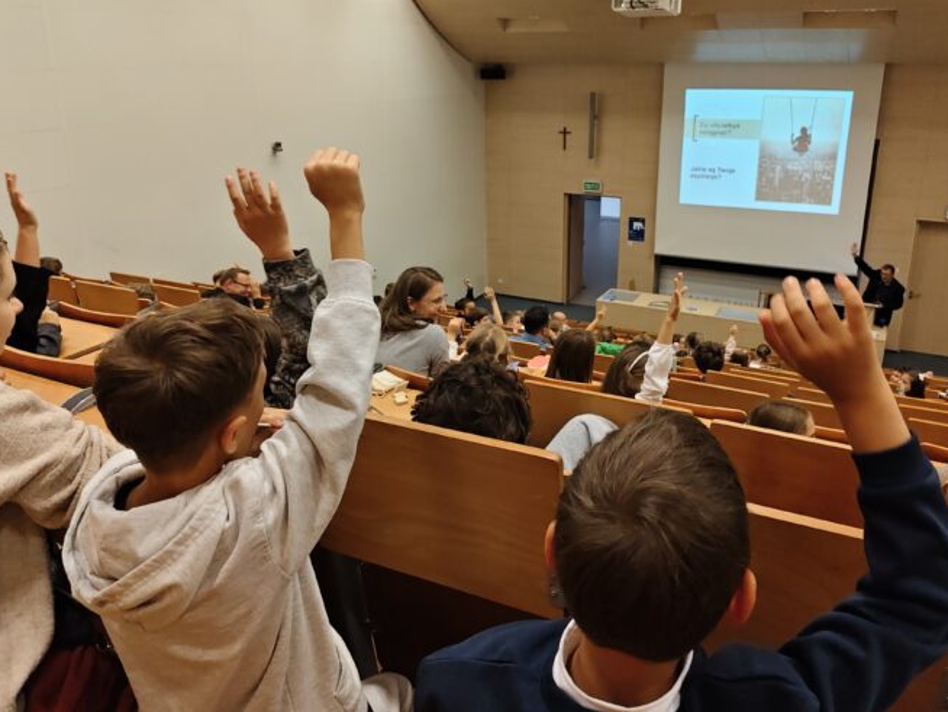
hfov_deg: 65.2
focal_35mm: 27
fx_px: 740
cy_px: 296
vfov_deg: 51.1
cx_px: 517
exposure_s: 1/100
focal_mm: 5.56
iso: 348
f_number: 1.88
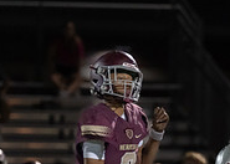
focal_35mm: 913
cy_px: 164
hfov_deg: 2.2
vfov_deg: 1.6
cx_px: 163
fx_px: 5962
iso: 1600
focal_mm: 200
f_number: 2.8
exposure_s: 1/1000
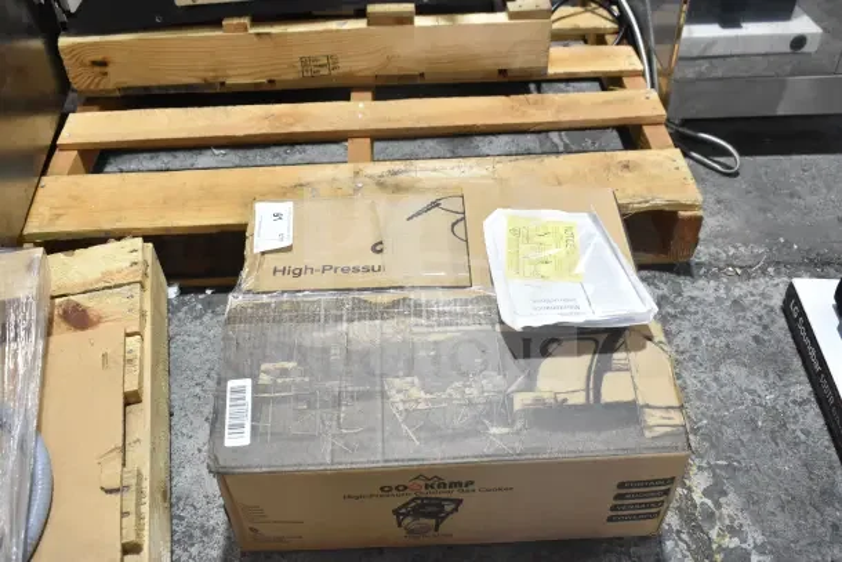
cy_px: 281
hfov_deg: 55.1
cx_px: 421
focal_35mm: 34
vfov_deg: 38.4
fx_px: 807
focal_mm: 23
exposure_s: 1/125
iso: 1600
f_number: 5.6
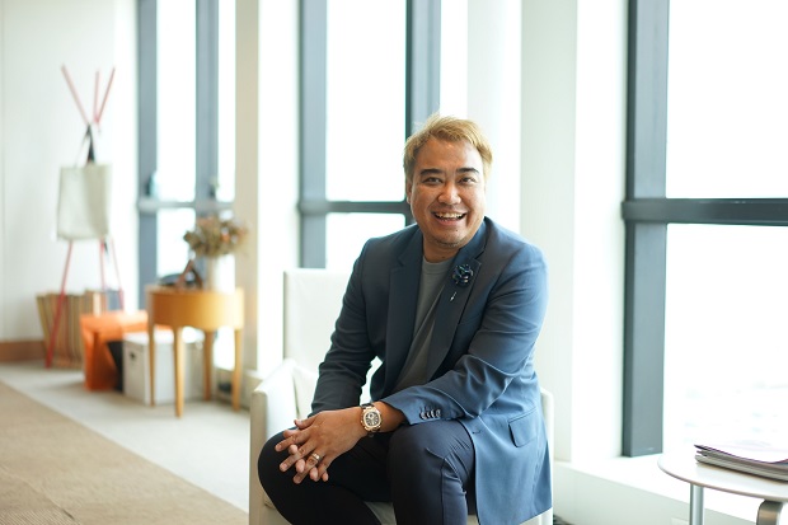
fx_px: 1203
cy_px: 262
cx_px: 394
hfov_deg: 36.3
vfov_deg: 24.6
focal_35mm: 55
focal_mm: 55
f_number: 1.8
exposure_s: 1/200
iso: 200
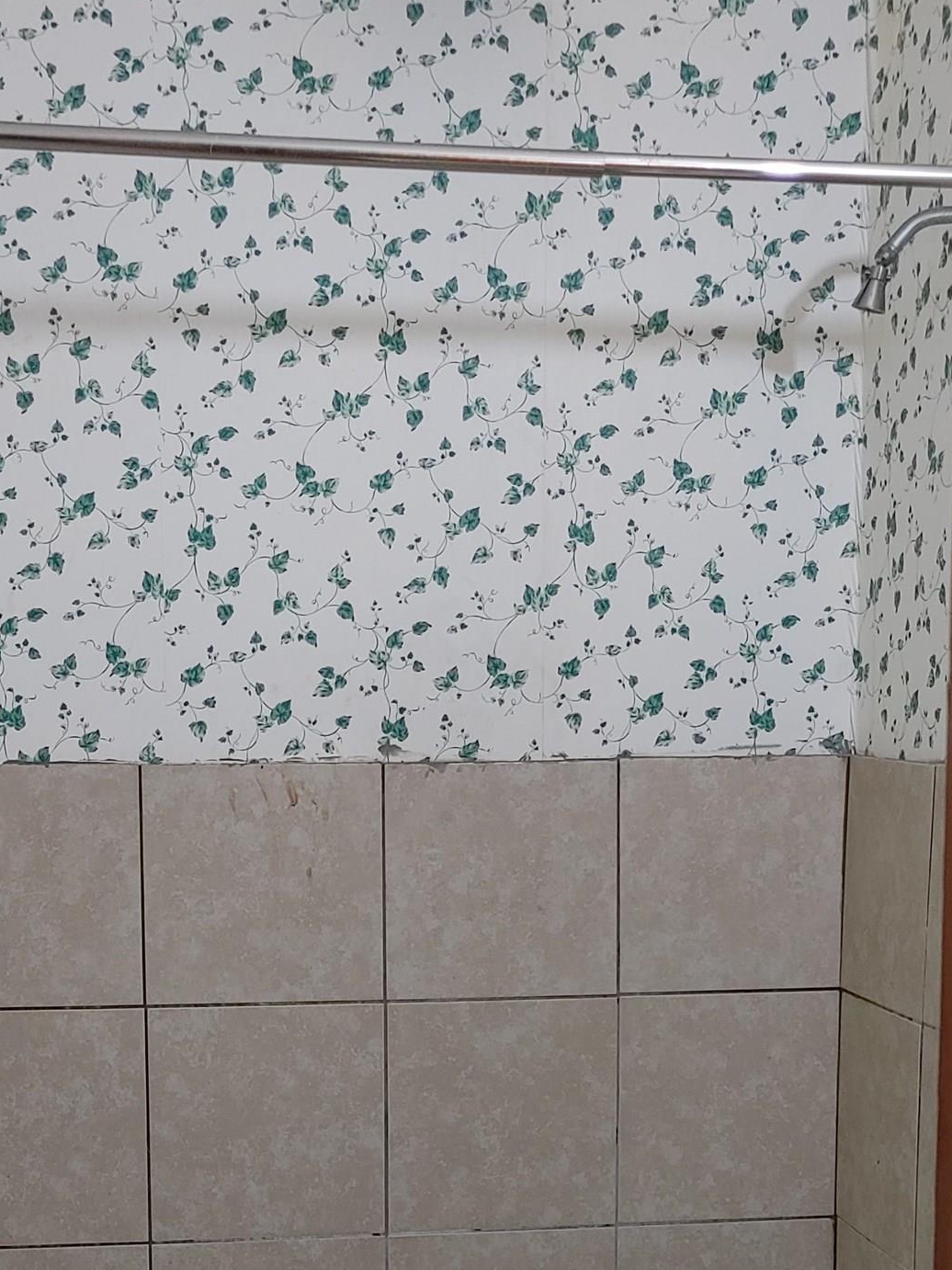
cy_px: 1008
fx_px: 2201
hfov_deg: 24.4
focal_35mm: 60
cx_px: 393
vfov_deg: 31.4
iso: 200
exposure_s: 1/30
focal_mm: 5.58
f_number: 1.8
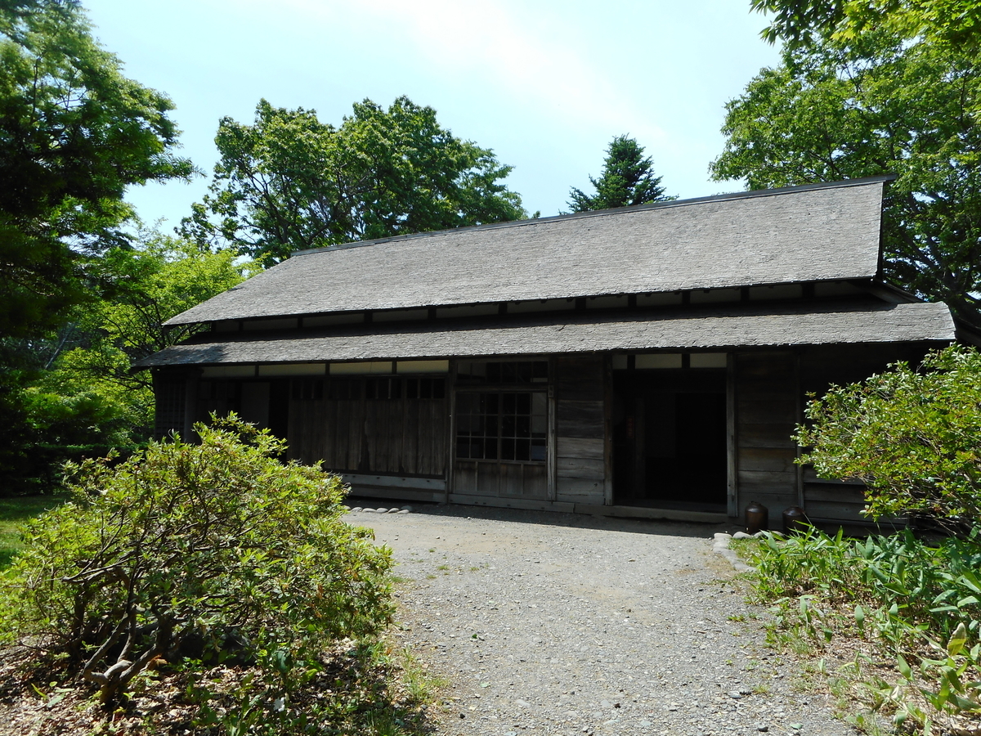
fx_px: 708
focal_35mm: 25
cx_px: 490
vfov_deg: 54.9
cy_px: 368
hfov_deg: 69.4
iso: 80
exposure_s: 1/400
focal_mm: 4.5
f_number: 3.7
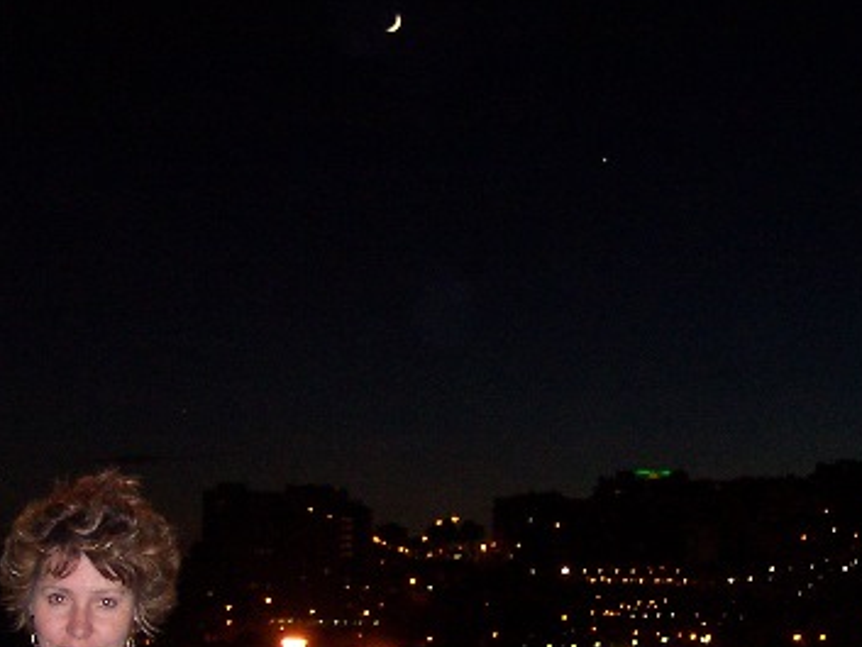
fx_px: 2142
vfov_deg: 17.1
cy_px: 435
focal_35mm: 86
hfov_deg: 22.7
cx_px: 464
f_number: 2.8
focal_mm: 8
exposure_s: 1/30
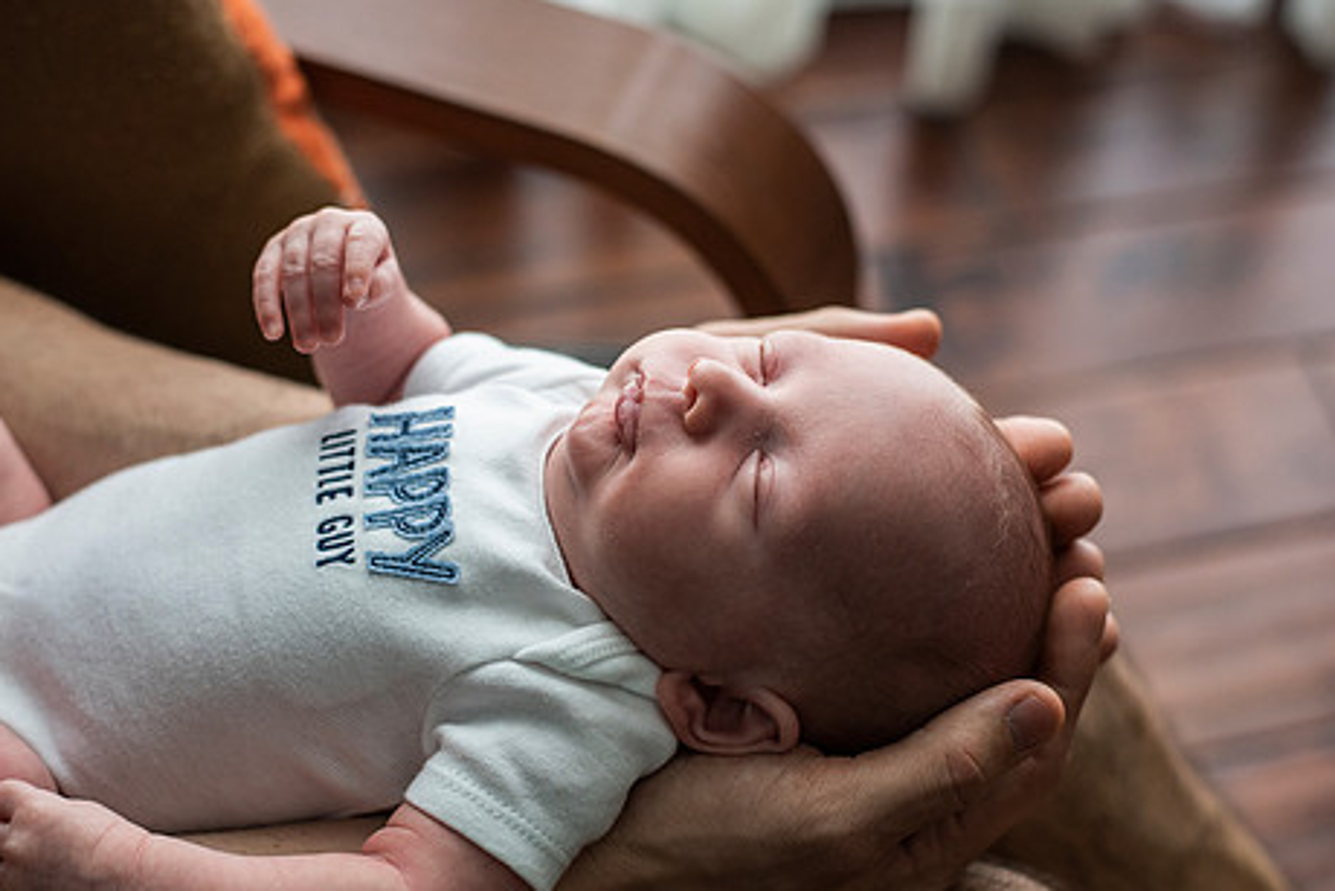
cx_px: 647
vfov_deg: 21.6
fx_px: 2337
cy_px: 504
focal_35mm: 63
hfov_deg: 31.9
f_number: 3.2
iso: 1000
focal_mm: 50
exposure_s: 1/320
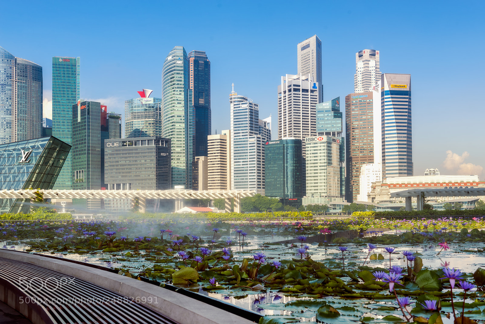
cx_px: 242
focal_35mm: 44
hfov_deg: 44.5
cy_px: 162
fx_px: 593
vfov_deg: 30.5
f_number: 9
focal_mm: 44
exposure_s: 1/200
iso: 160
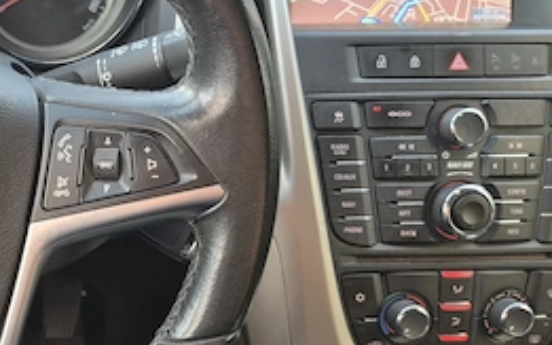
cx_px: 6
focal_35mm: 56
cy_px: 174
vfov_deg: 23.1
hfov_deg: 33.4
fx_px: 842
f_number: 1.8
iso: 200
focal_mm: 5.4
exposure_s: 1/180
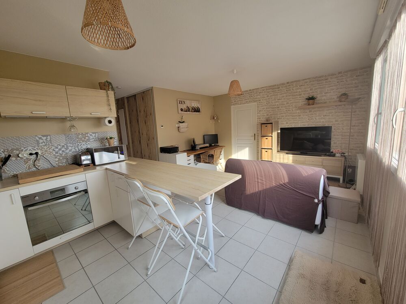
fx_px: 152
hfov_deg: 106.2
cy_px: 152
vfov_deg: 89.9
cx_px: 203
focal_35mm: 13
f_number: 2.2
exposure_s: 1/60
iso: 100
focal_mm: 2.2
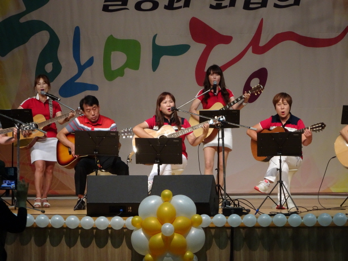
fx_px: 1236
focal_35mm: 123
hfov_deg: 16.0
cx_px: 174
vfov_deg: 12.0
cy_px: 130
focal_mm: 20.96
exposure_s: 1/50
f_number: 7.1
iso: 400
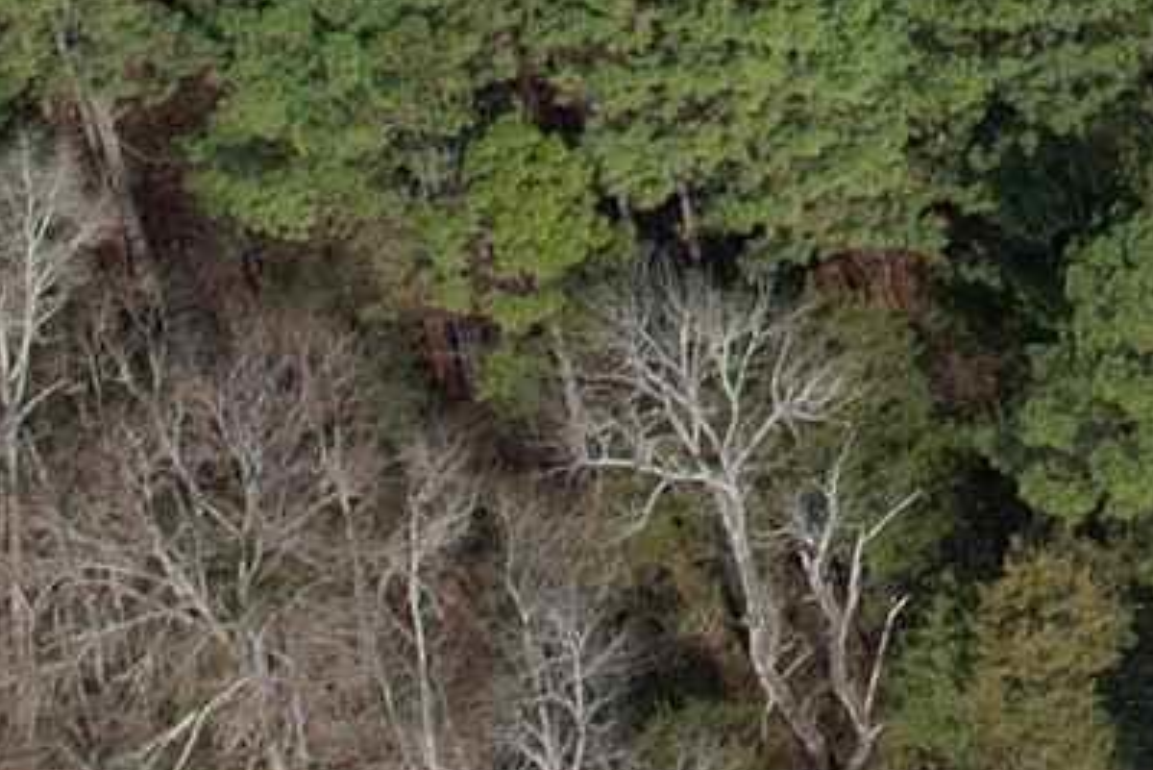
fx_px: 5414
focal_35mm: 169
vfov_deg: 6.8
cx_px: 2245
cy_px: -1999
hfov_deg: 11.1
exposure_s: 1/1600
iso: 100
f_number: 2.8
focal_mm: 8.38
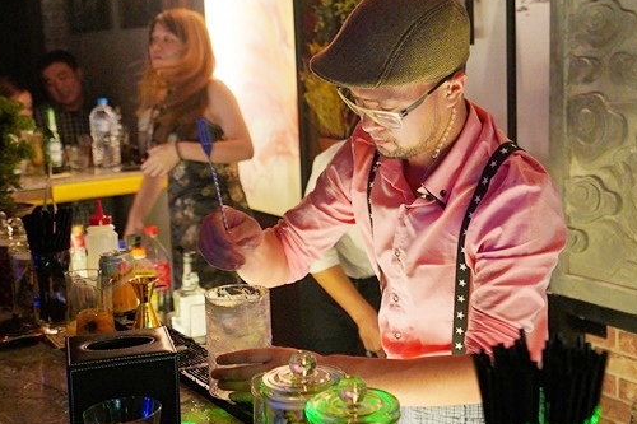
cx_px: 408
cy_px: 179
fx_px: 991
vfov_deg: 24.2
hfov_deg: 35.4
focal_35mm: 56
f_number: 4
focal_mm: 35
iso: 3200
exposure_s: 1/60
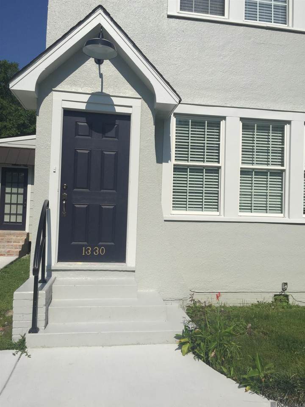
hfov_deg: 48.2
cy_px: 204
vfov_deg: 61.7
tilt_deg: +1.5
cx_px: 152
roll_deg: -3.1
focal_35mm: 29
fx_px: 341
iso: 32
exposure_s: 1/4950
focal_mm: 4.15
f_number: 2.2
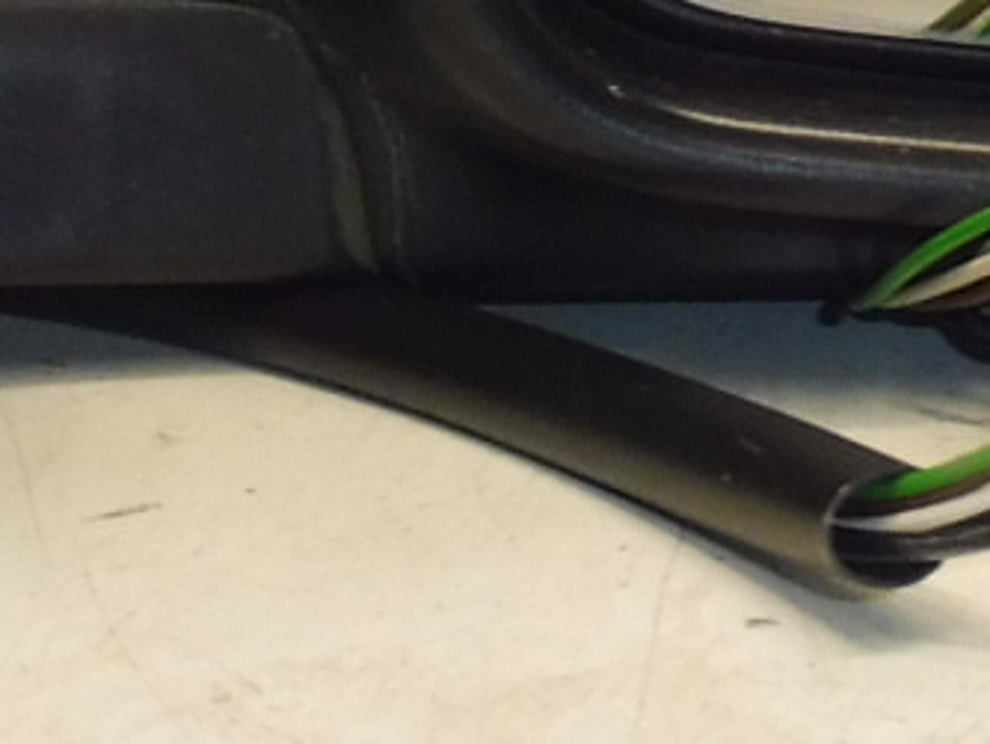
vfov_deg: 10.1
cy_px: 133
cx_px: 578
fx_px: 4207
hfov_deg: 13.4
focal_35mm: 147
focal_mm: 4.3
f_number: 3.5
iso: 200
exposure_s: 1/60
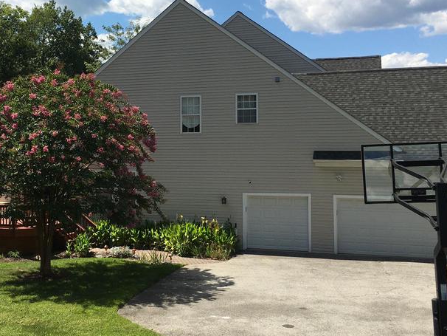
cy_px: 140
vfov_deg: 29.6
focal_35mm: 49
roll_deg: +0.9
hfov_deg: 38.4
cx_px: 148
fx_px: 633
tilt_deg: +1.0
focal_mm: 4.15
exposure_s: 1/1923
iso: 25
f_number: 2.2
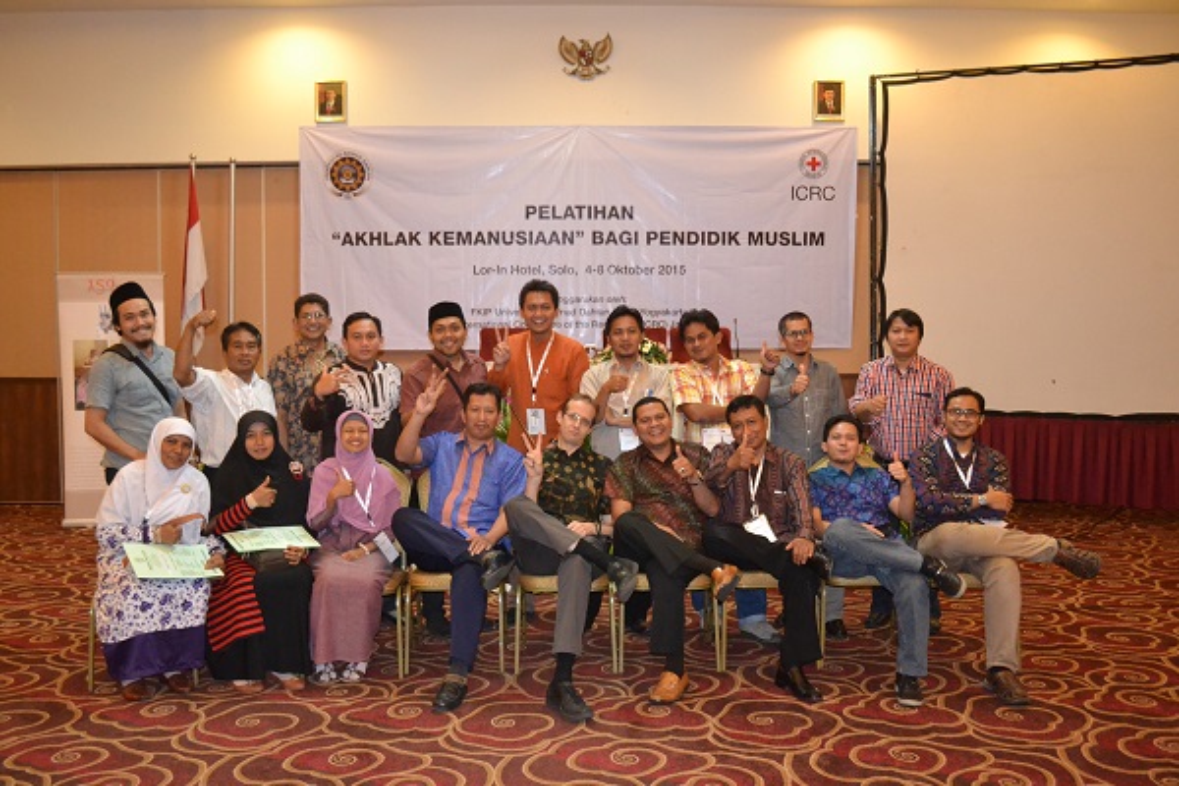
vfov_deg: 43.6
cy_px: 393
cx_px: 590
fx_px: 982
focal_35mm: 30
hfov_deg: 61.9
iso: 3200
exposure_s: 1/60
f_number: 3.8
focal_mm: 20
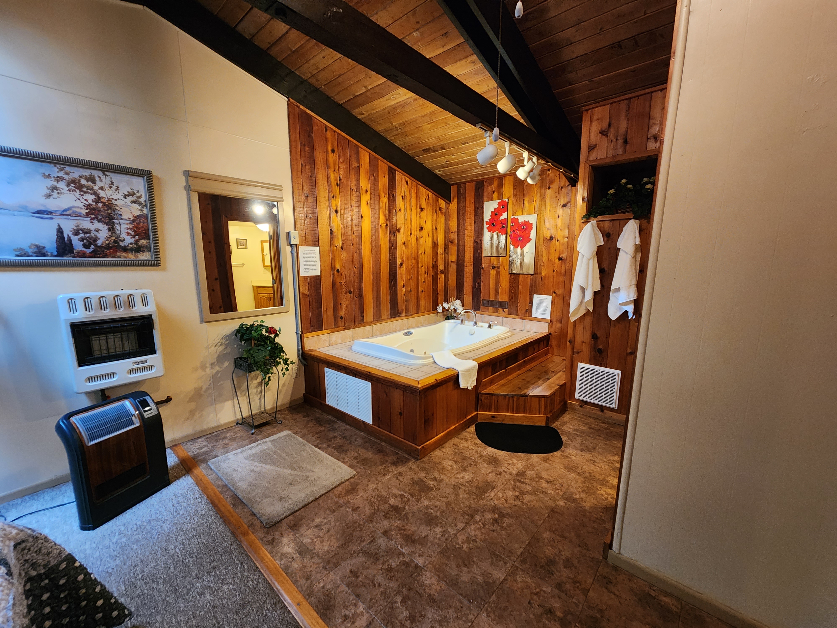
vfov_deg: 89.9
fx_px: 314
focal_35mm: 13
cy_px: 314
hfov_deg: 106.2
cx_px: 418
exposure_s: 1/30
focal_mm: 2.2
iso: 500
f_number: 2.2
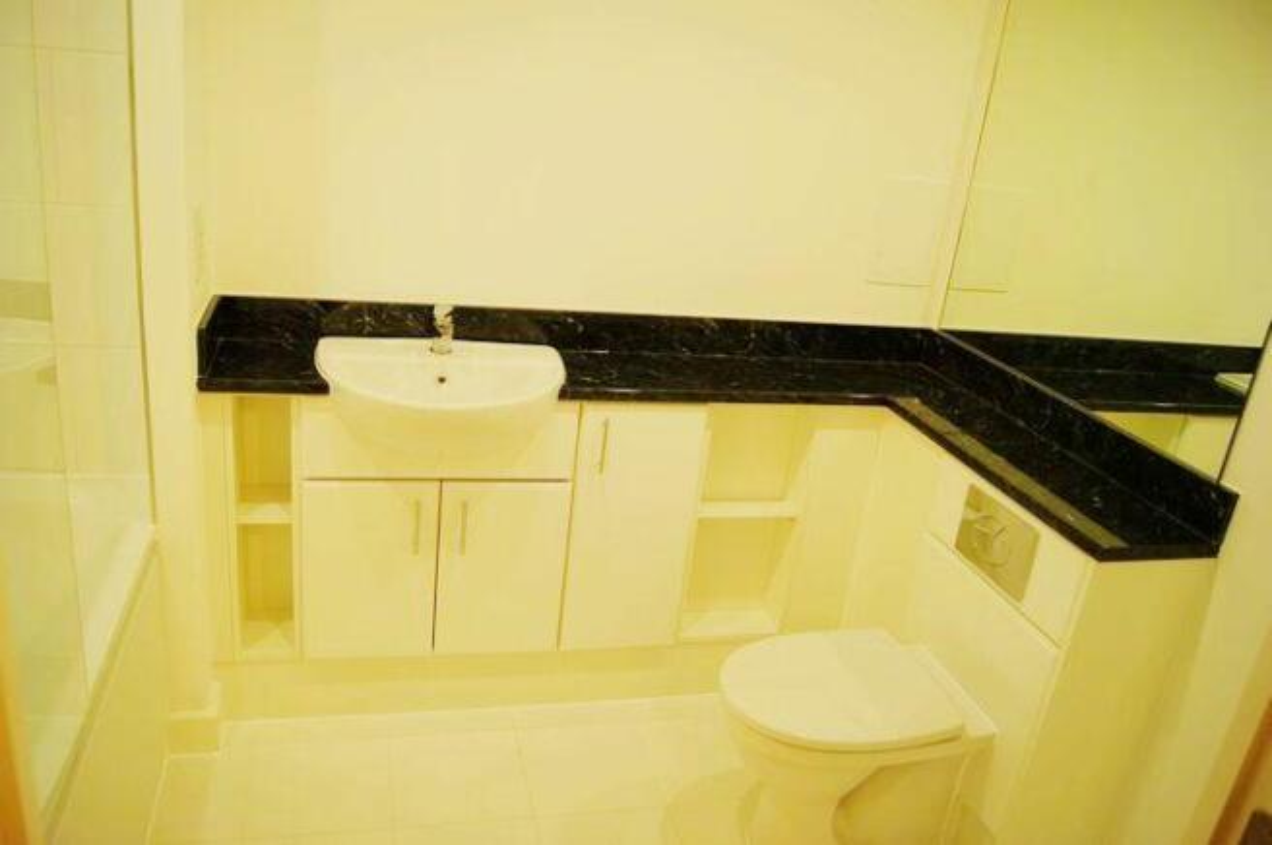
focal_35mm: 27
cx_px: 636
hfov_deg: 67.4
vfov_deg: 47.8
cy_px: 422
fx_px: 953
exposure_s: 1/30
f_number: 3.5
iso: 160
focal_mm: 18
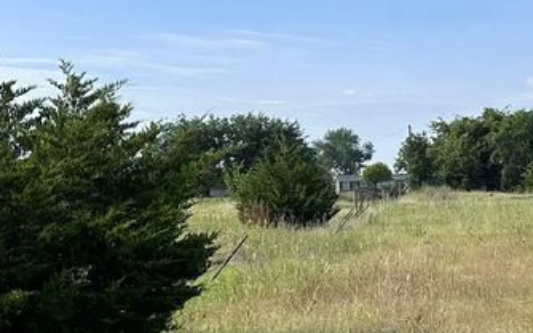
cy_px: 147
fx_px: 1133
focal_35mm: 78
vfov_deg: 16.7
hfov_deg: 24.8
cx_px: 568
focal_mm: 6.86
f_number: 1.78
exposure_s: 1/5000
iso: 80
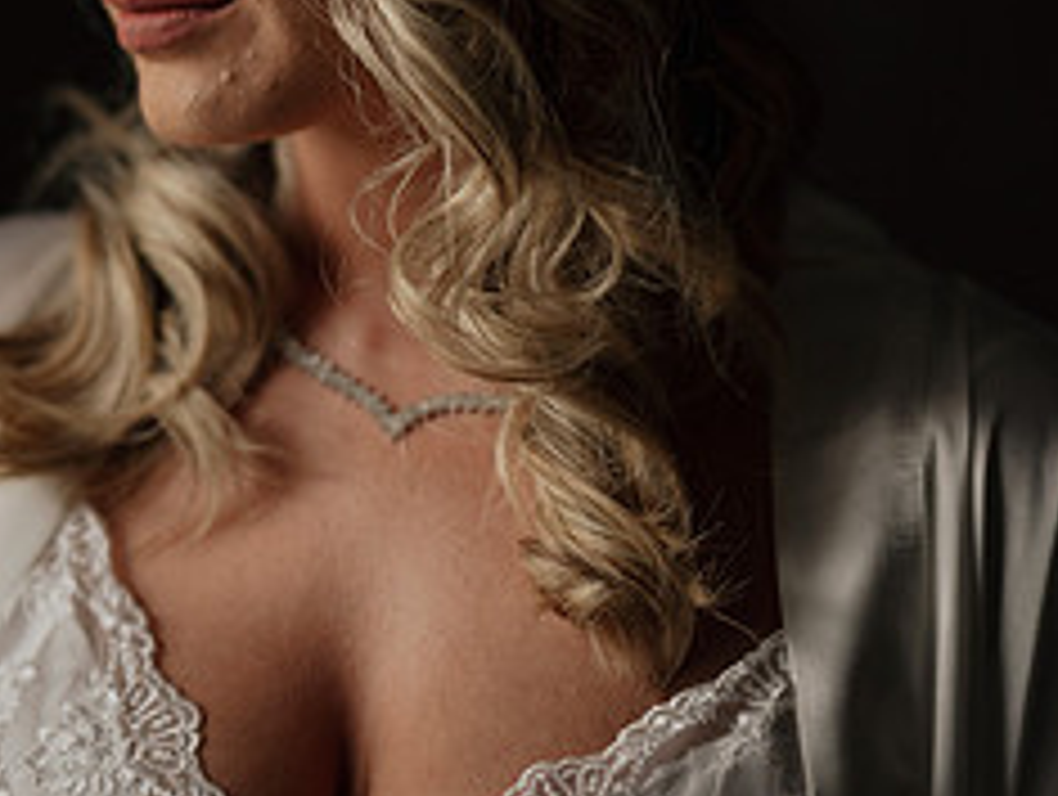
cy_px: 59
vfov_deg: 6.8
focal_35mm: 218
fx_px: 6673
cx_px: 303
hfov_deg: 9.1
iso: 200
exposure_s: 1/2500
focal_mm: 85
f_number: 1.2
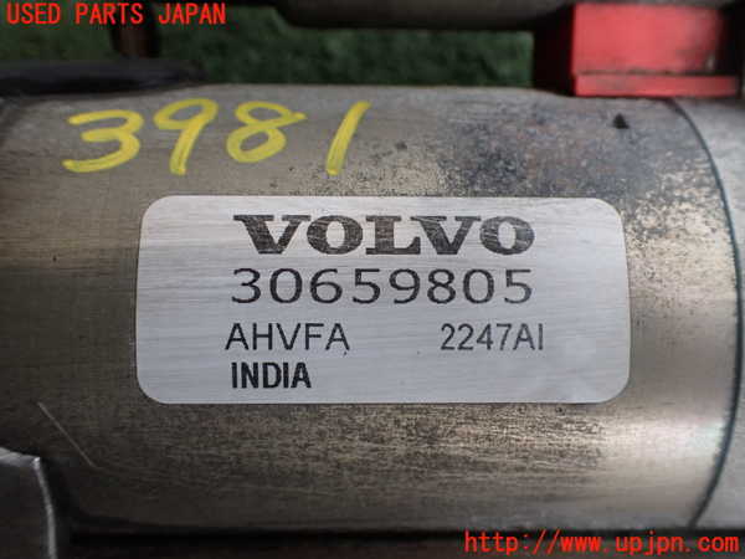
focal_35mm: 30
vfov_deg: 46.8
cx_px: 372
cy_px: 280
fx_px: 646
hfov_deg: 60.0
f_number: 2.3
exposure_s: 1/125
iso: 250
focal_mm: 5.4
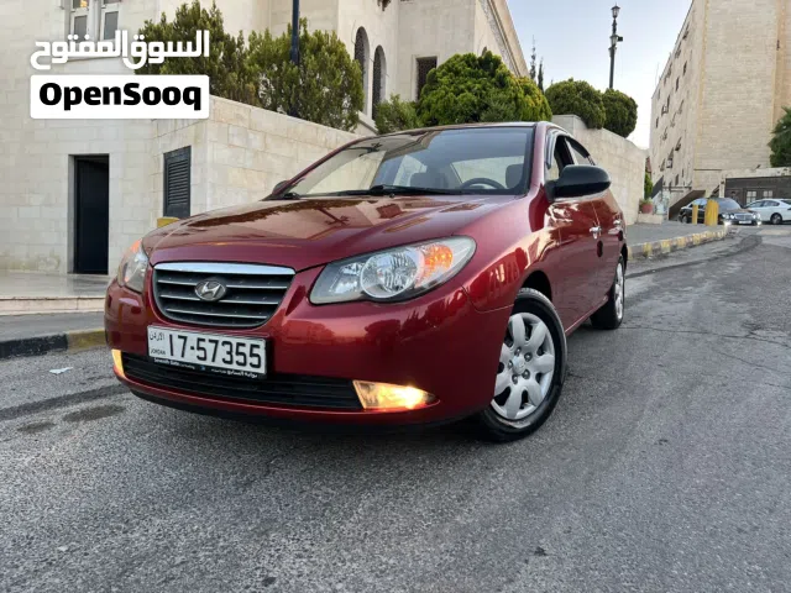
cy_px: 296
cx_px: 396
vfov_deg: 53.1
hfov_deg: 67.3
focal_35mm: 26
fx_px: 594
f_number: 1.5
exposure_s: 1/121
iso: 80
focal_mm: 5.7
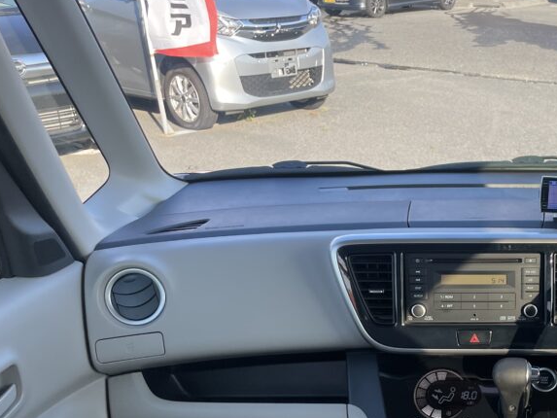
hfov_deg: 36.4
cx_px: 505
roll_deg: +1.0
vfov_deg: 28.7
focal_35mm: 49
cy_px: 365
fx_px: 789
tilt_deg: -25.8
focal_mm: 4.2
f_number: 1.6
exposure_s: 1/413
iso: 32
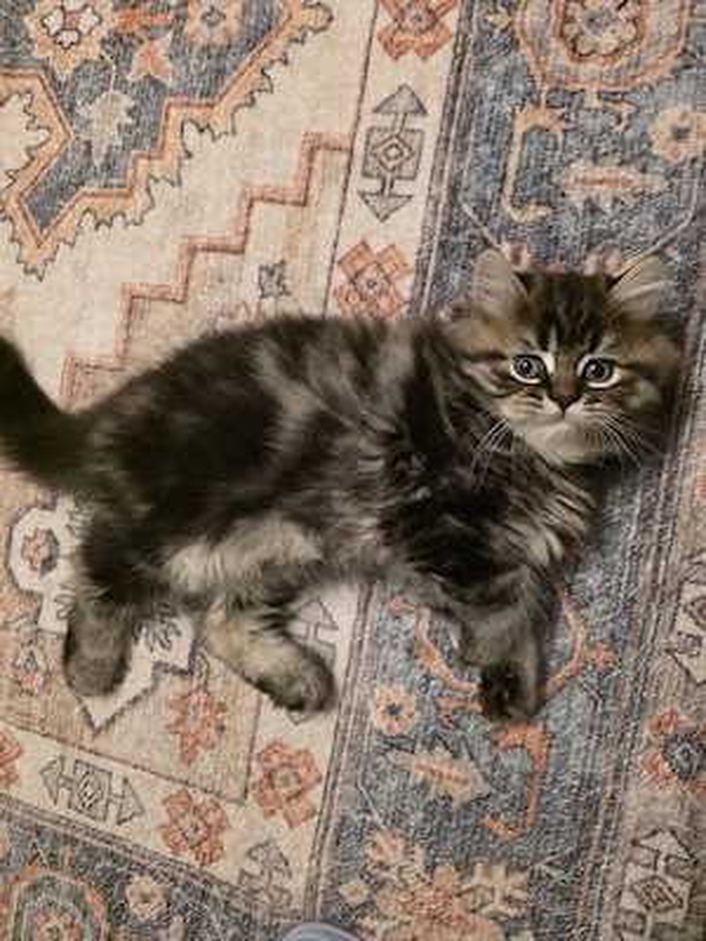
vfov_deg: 73.9
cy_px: 470
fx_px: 625
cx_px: 353
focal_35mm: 23
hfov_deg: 58.9
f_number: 1.7
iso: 2000
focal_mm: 6.3
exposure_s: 1/101
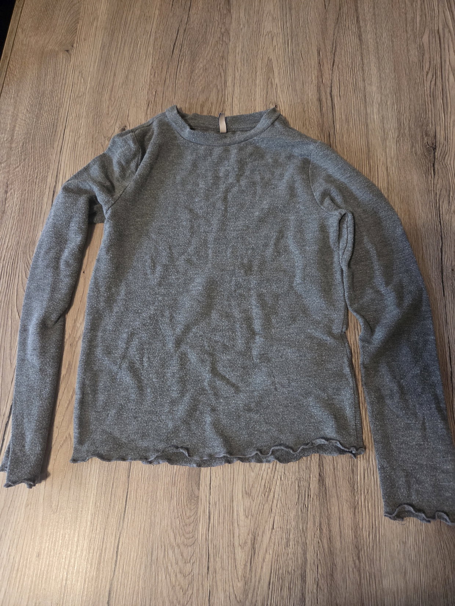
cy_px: 303
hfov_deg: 58.9
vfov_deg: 73.9
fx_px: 403
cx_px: 228
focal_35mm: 23
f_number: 1.8
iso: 1600
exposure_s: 1/100
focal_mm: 5.4
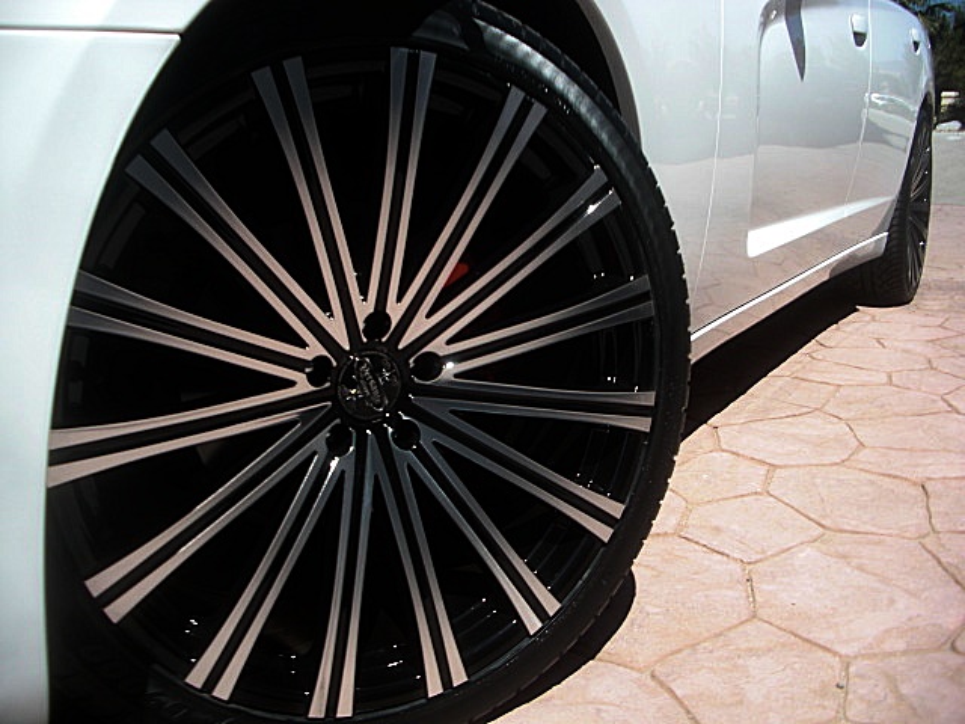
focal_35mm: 36
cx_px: 482
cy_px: 362
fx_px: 1004
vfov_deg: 39.7
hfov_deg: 51.4
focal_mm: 6.3
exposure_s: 1/640
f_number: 2.8
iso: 50
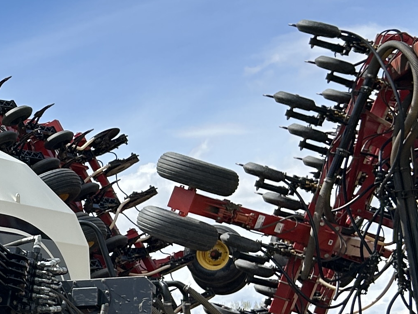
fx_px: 1243
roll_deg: +4.4
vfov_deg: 14.3
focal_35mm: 103
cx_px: -325
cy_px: 198
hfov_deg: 16.2
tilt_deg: +10.2
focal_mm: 5.7
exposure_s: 1/6211
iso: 50
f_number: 1.5
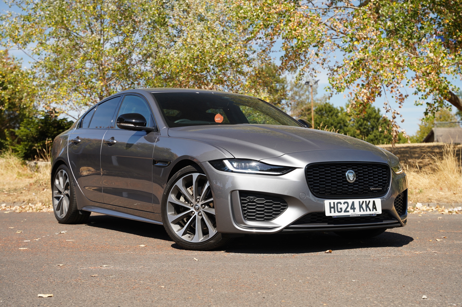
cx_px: 231
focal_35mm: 59
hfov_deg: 34.1
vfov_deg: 23.0
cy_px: 154
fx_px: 754
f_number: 4.5
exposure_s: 1/200
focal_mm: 58.8
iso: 100
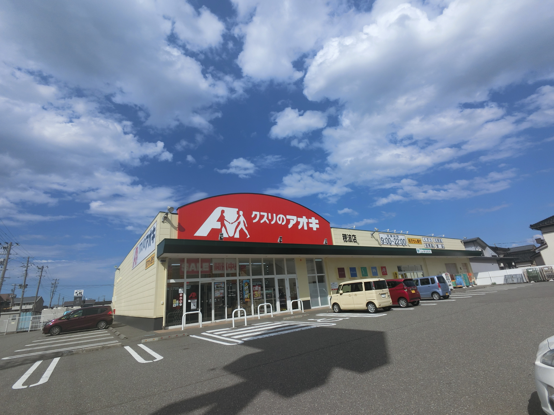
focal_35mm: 16
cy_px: 208
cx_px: 277
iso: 64
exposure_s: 1/2500
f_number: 2.8
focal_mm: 2.87
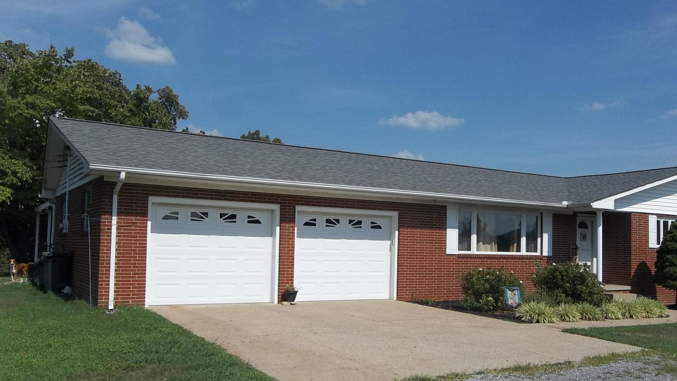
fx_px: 628
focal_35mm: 35
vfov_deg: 33.7
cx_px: 387
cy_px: 214
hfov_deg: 56.4
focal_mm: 4.9
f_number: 8.9
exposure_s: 1/400
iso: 80
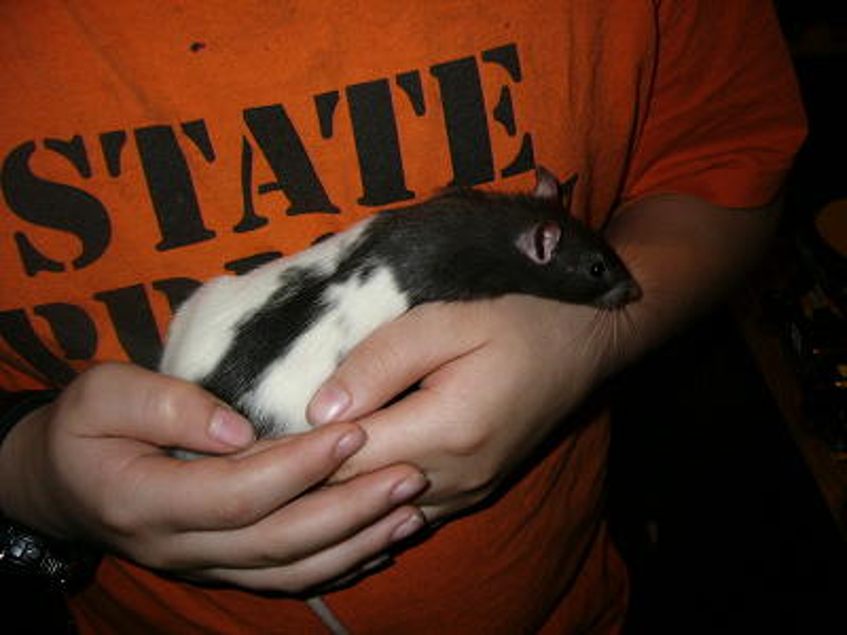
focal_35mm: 35
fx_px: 856
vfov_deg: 40.7
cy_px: 318
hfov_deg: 52.6
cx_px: 424
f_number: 2.8
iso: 100
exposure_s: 1/60
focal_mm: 5.8
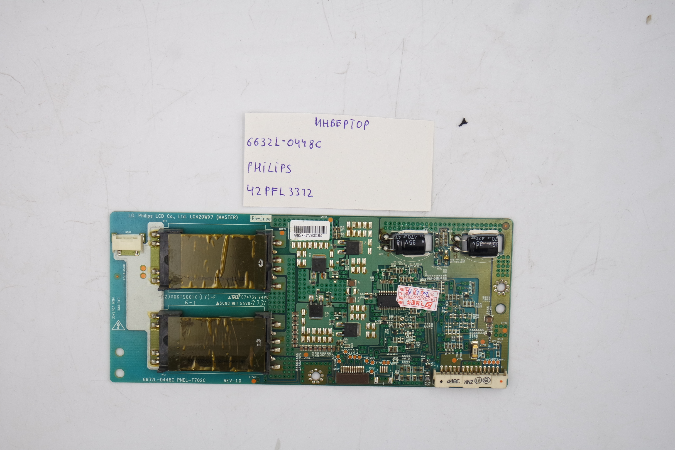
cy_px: 225
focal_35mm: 54
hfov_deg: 36.9
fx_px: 1012
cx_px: 338
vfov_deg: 25.1
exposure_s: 1/125
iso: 160
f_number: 5
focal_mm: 20
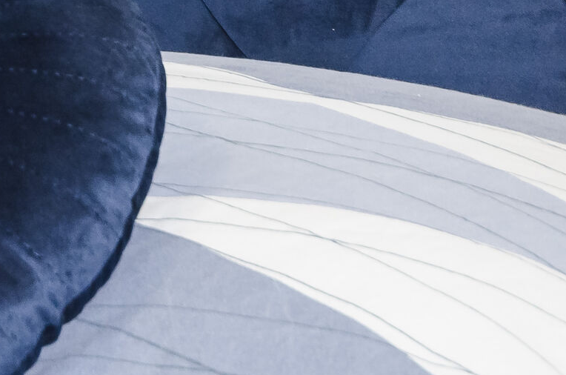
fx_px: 1726
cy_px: -102
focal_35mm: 110
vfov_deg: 12.1
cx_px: -366
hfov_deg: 16.4
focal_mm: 20
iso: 560
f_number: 5.6
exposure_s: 1/60
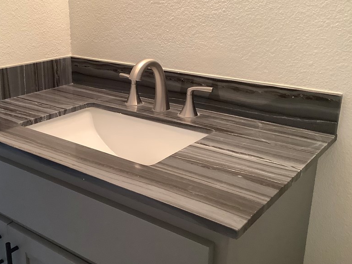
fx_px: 417
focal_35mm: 41
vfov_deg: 35.1
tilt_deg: -18.8
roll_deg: +0.9
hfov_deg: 45.3
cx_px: 126
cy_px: 124
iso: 160
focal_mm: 3.3
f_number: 2.4
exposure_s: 1/60
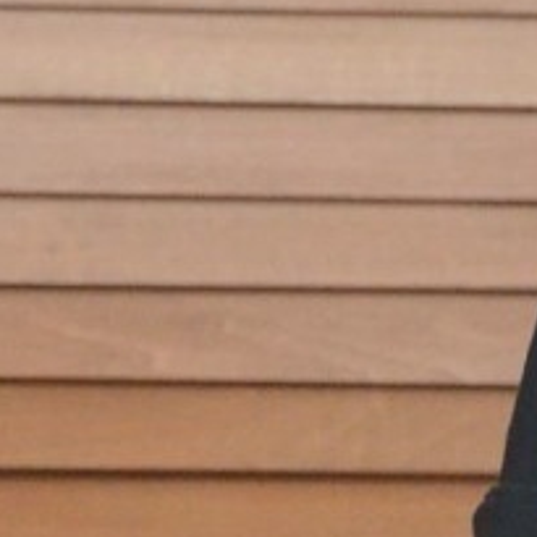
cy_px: 172
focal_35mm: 782
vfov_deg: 2.2
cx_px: 1147
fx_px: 13733
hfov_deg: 2.2
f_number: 6.3
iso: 4000
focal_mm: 105
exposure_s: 1/125
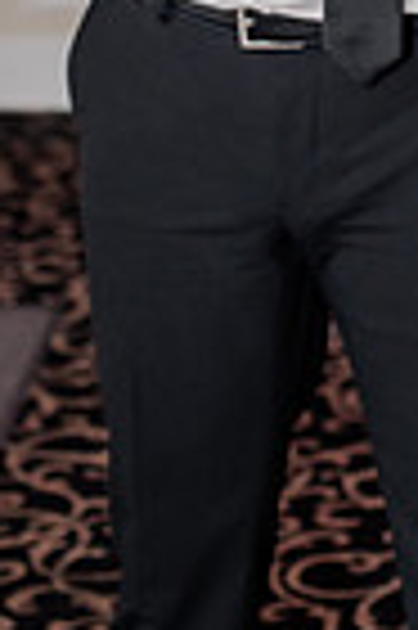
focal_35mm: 161
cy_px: -333
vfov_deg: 12.1
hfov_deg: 8.5
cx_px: 369
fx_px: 2811
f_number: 3.5
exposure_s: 1/320
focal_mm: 50
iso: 500
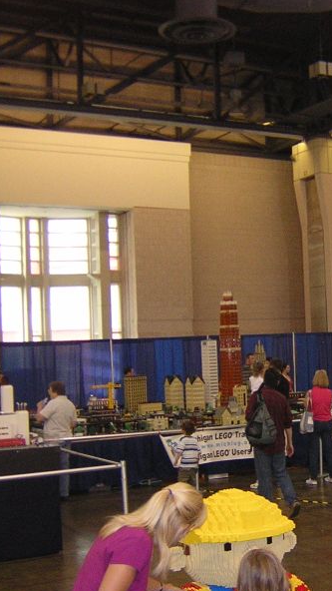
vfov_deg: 39.2
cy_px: 297
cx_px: 297
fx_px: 829
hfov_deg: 22.1
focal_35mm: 53
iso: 400
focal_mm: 4.7
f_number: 2.6
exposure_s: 1/60.1
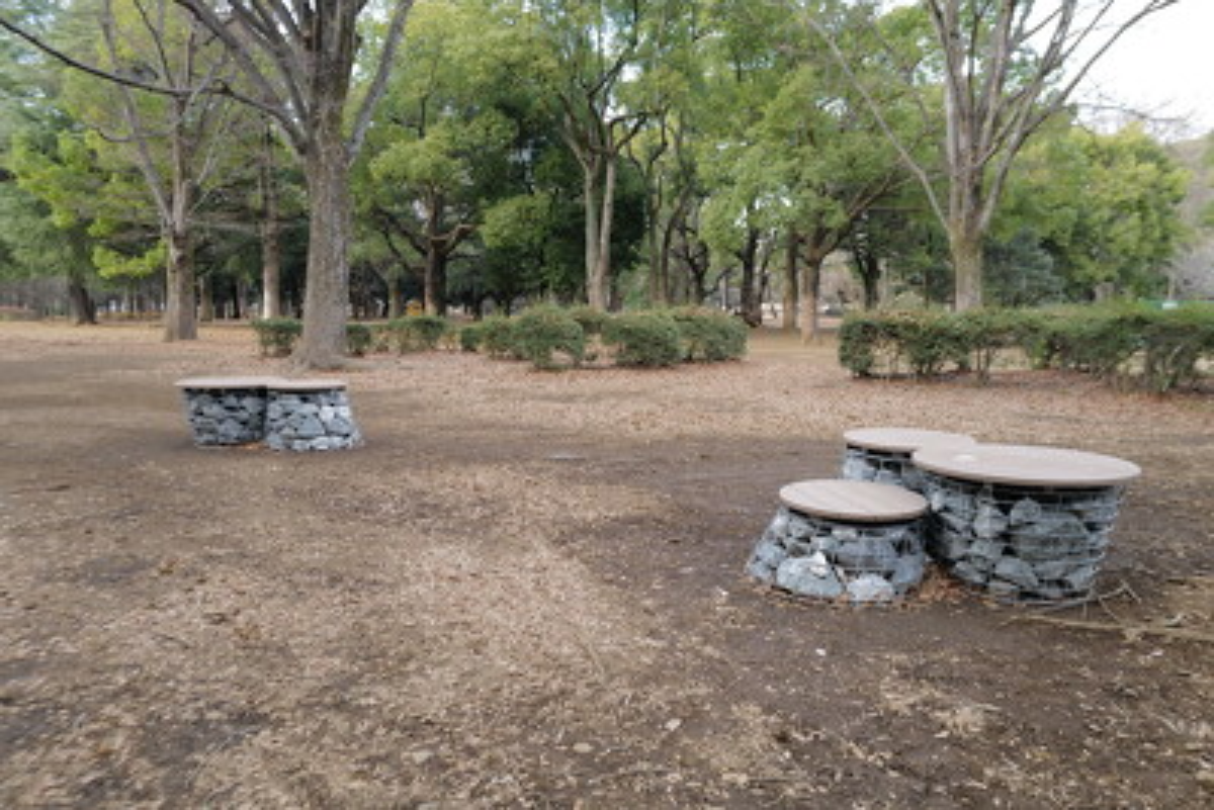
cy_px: 405
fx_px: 945
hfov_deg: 65.5
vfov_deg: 46.4
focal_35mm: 28
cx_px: 607
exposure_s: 1/80
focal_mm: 28
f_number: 3.5
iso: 100
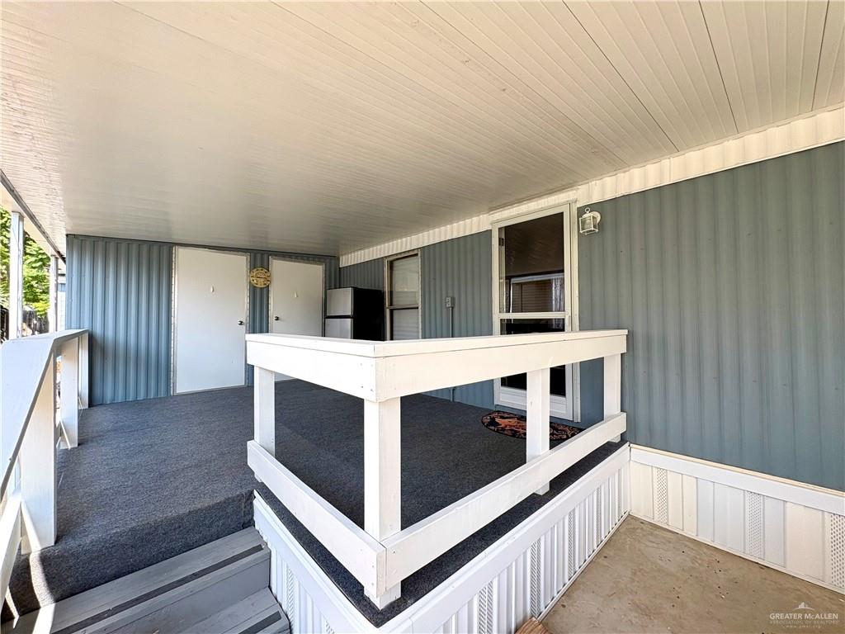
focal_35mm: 14
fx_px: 342
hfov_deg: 102.1
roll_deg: +0.9
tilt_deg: +0.6
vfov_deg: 85.7
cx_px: 422
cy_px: 317
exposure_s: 1/332
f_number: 2.2
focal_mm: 2.22
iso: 40
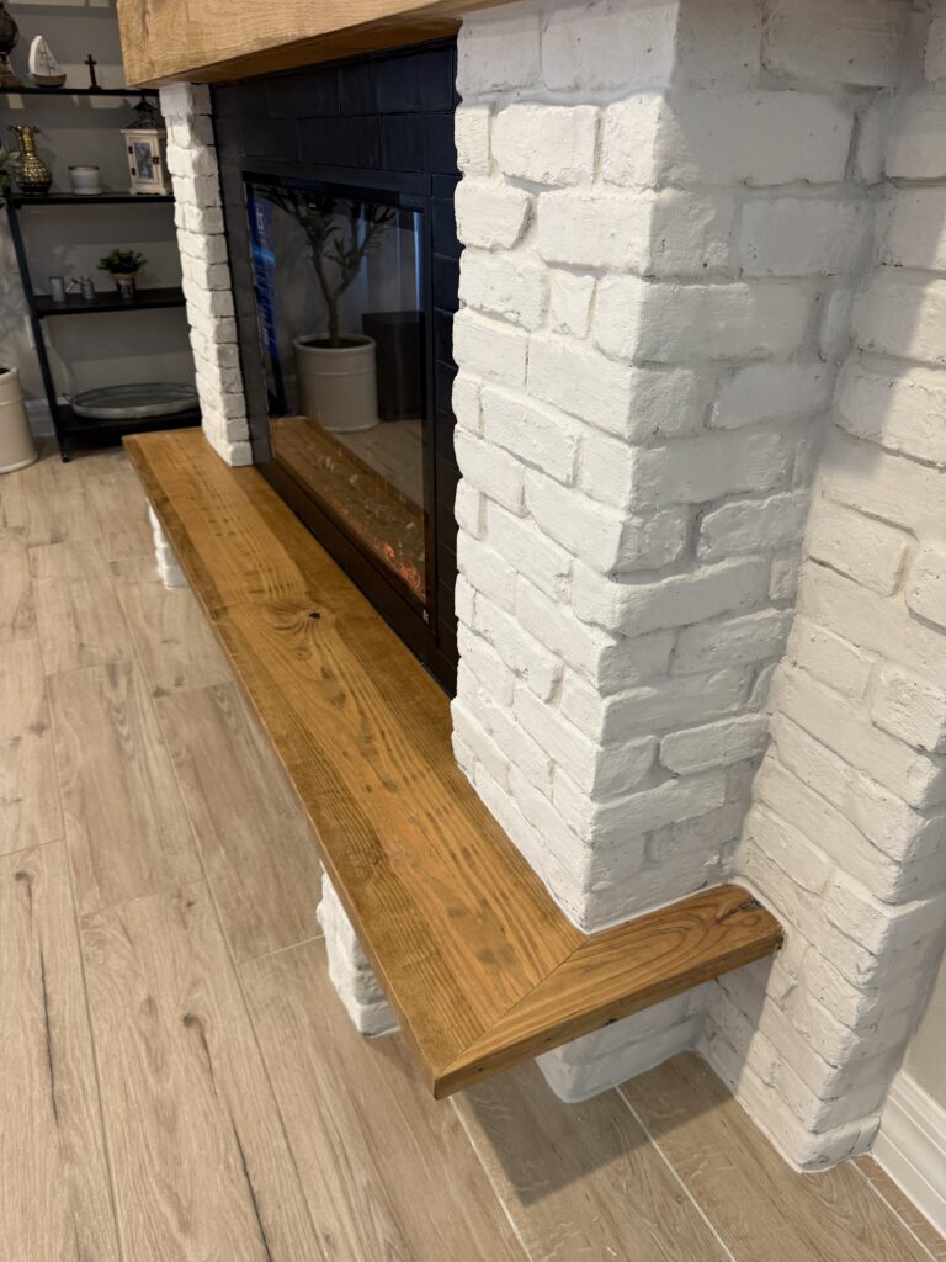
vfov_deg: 71.6
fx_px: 875
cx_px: 473
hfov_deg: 56.8
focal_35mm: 24
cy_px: 631
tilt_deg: -28.6
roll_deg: -0.6
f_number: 1.78
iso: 160
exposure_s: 1/60
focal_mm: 6.76
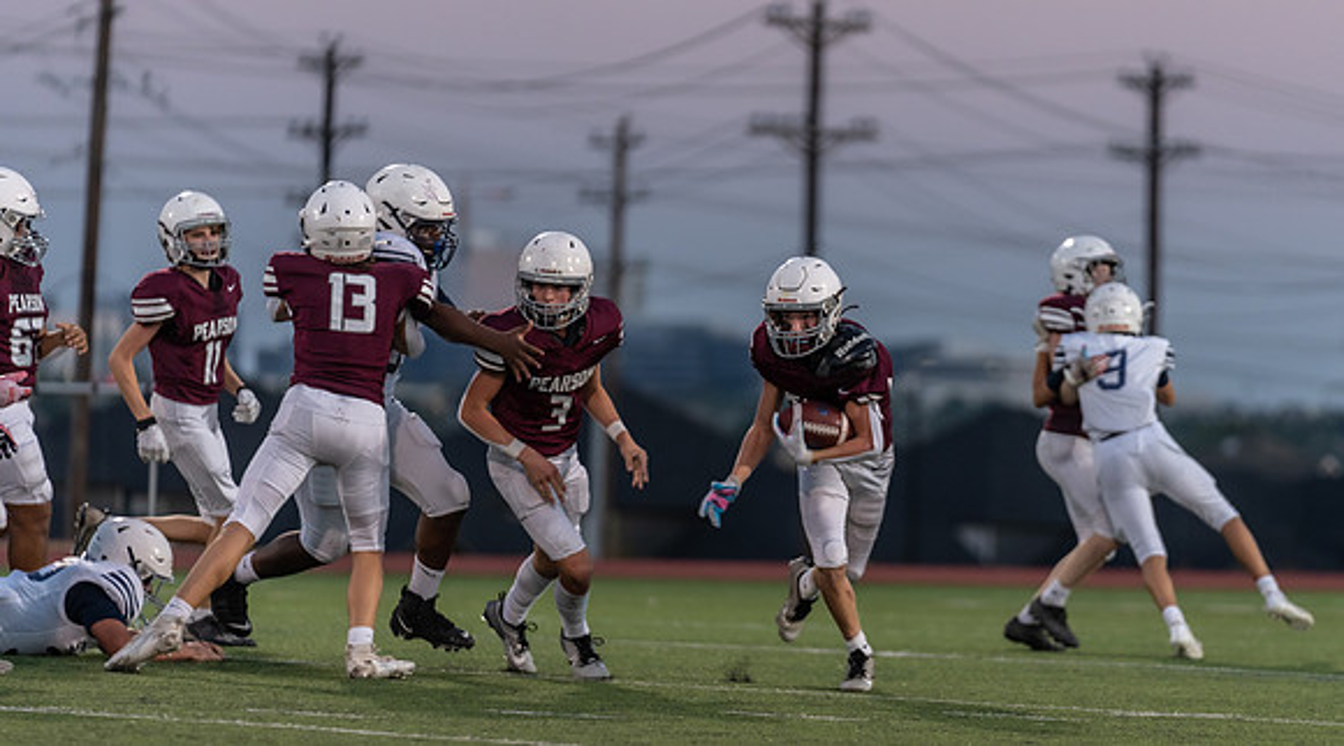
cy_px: 432
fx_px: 9260
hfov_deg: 8.3
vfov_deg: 4.6
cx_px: 778
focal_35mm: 261
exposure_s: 1/640
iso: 800
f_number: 2.8
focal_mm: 200
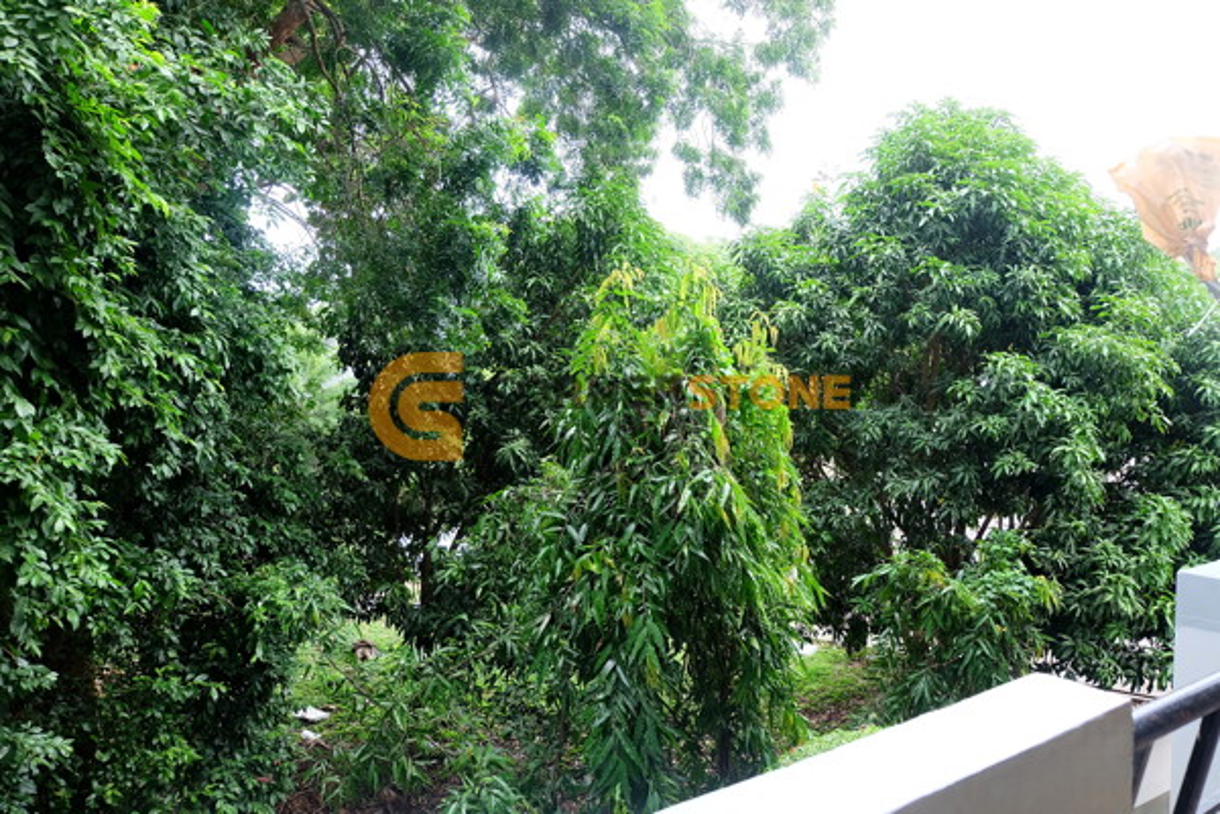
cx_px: 610
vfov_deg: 53.1
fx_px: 813
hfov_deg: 73.7
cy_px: 407
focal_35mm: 24
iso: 400
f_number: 4
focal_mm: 16
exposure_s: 1/150
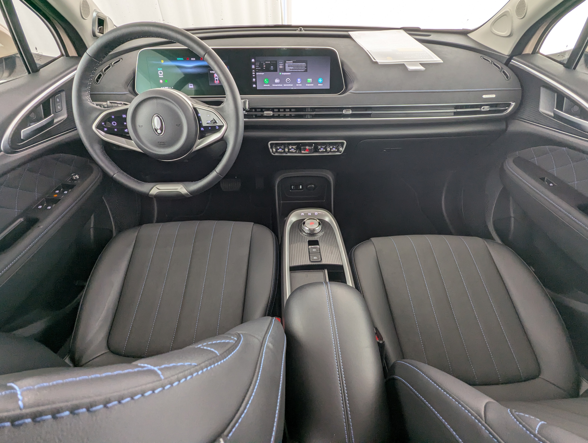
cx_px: 294
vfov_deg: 78.2
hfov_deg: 94.4
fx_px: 272
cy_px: 222
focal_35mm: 16
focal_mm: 2.35
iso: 90
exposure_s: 1/49.9
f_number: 2.2
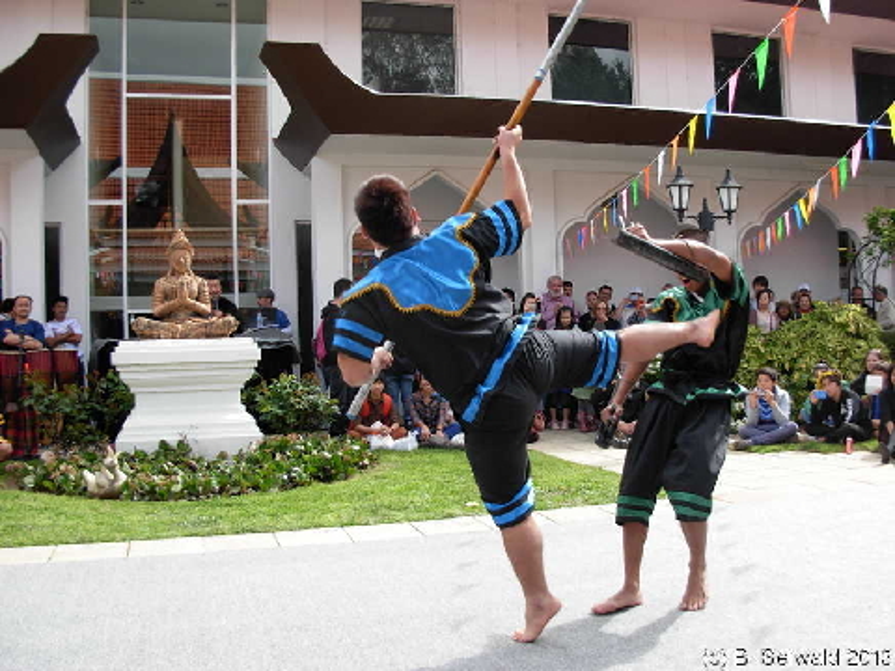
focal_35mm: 38
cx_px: 448
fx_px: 982
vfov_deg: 37.7
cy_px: 336
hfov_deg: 49.0
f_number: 2.9
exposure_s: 1/418
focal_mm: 6.3
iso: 79
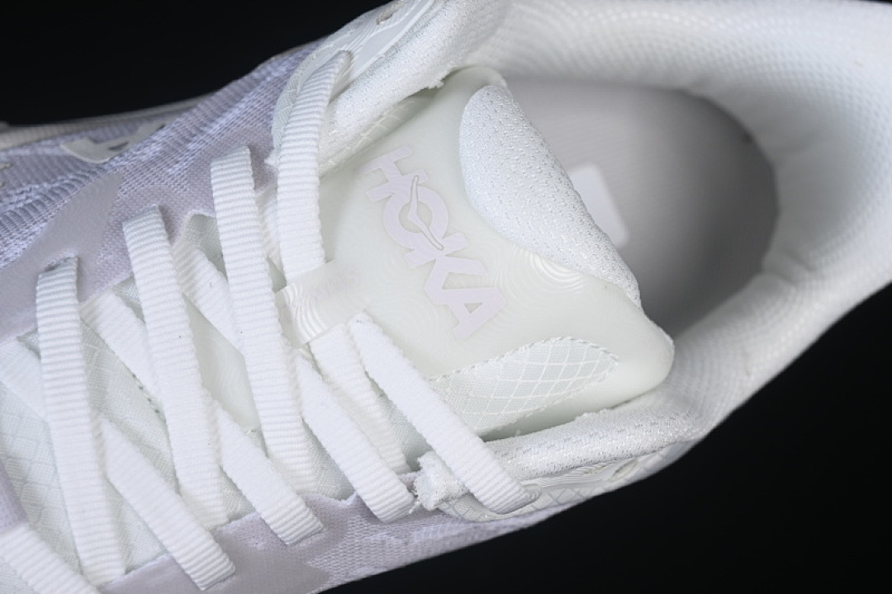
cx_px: 446
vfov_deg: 18.2
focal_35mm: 75
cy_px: 297
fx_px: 1858
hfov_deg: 27.0
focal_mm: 50
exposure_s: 1/80
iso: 160
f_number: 8
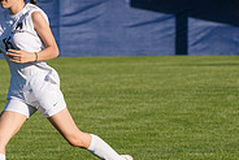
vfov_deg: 2.0
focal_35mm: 683
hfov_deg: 3.0
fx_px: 4538
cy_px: 103
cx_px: -79
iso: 250
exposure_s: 1/1600
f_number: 5.6
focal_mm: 145
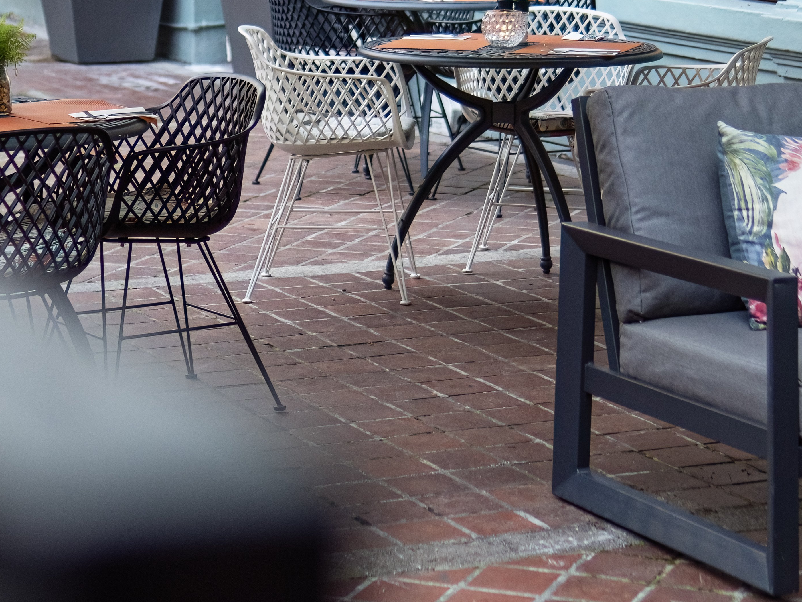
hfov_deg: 17.7
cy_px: 210
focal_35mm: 111
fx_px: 2572
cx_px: 240
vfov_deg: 13.3
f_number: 1.6
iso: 200
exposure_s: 1/80
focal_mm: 30
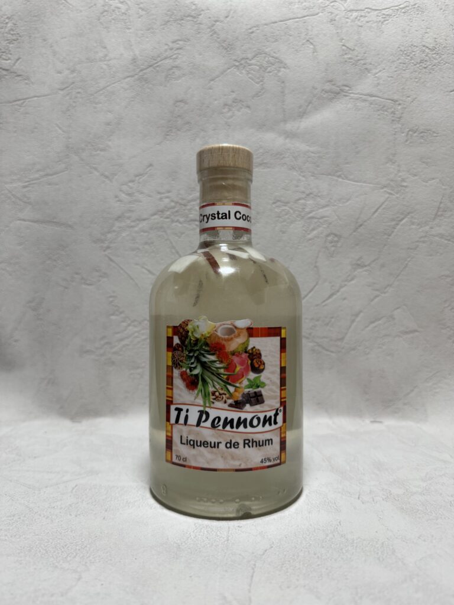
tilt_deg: -1.0
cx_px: 227
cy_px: 302
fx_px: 420
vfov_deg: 71.6
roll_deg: -0.2
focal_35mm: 24
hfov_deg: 56.8
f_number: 1.78
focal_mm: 6.76
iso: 125
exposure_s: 1/100
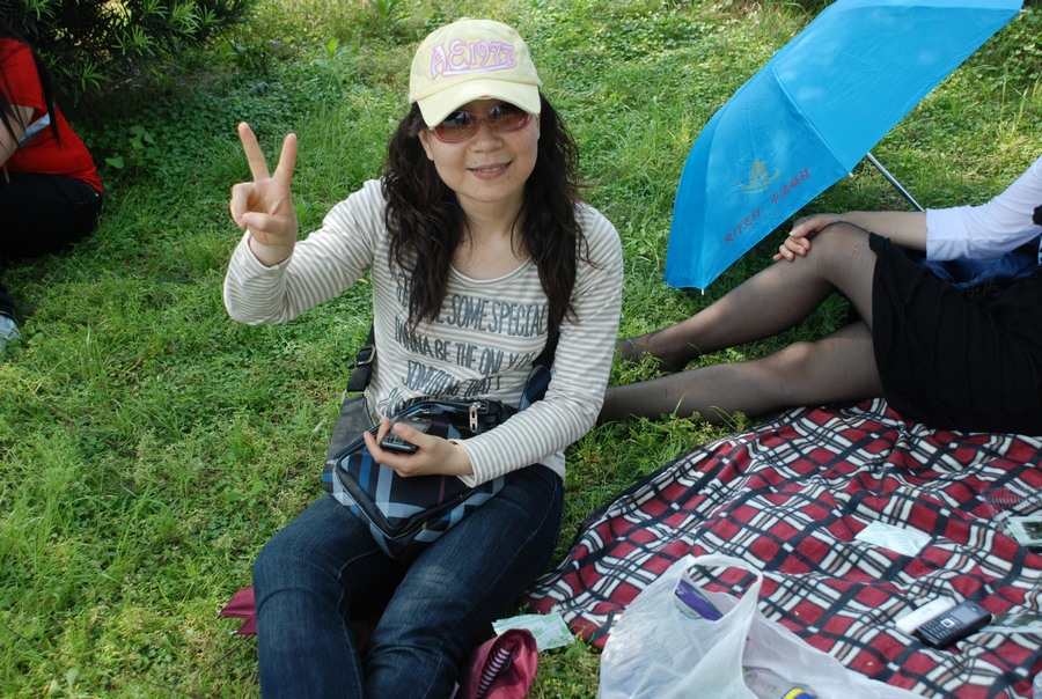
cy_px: 350
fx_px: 1523
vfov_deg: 25.9
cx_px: 521
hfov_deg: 37.8
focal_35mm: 52
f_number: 4.5
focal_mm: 35
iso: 200
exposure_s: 1/200
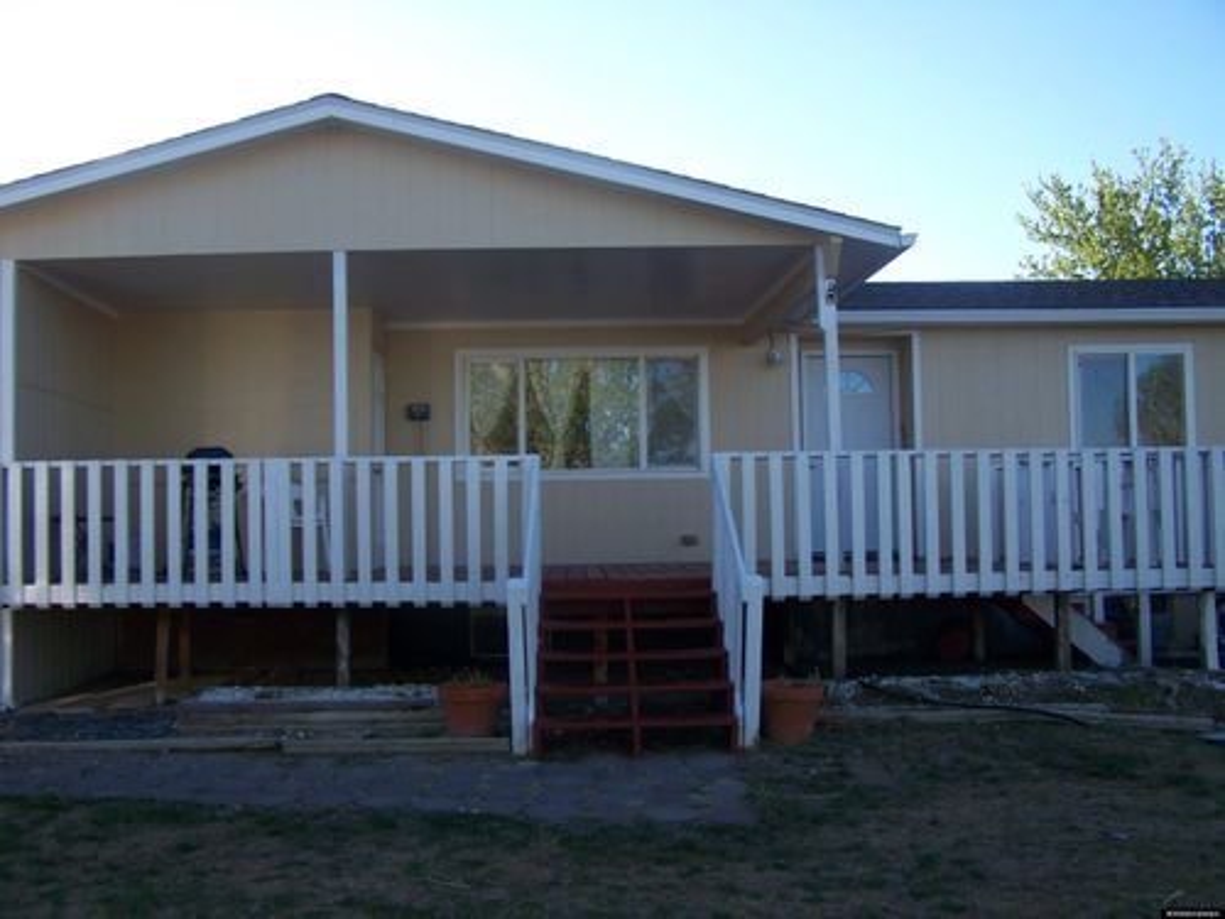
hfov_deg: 49.0
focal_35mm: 38
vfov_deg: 37.7
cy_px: 460
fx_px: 1345
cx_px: 612
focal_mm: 6.3
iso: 64
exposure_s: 1/320
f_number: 2.8
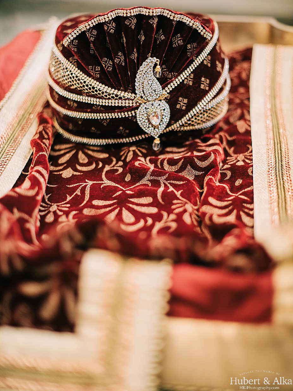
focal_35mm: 55
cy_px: 172
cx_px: 149
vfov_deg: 34.9
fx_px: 621
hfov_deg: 26.6
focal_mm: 50
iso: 320
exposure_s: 1/250
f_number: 1.4
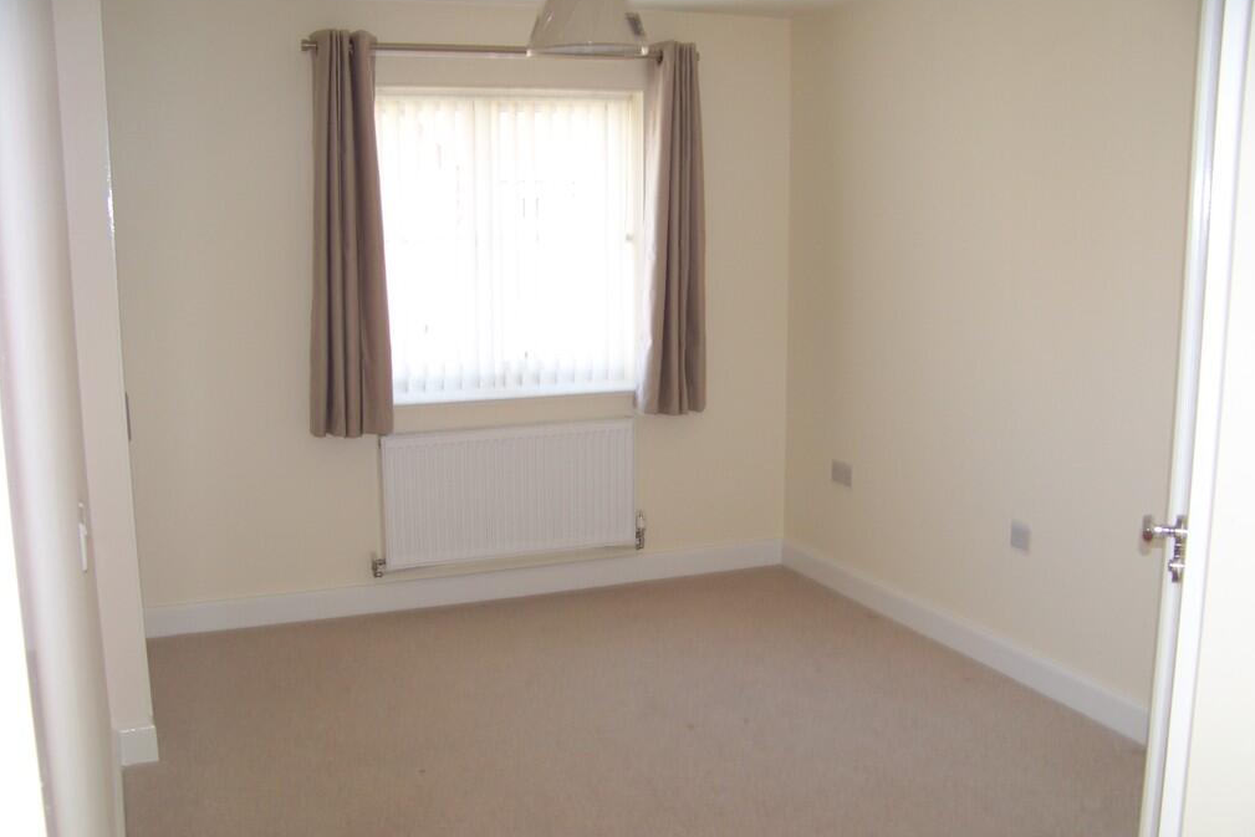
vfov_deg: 35.0
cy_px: 459
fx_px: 1325
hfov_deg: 50.7
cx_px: 634
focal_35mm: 38
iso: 64
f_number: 3.2
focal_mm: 5.85
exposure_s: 1/30
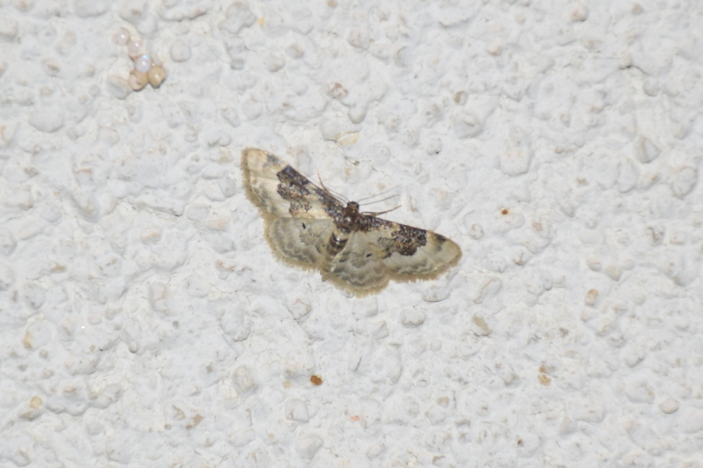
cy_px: 234
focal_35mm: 210
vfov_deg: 6.5
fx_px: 4099
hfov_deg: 9.8
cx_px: 352
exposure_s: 1/60
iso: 320
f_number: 7.1
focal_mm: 140
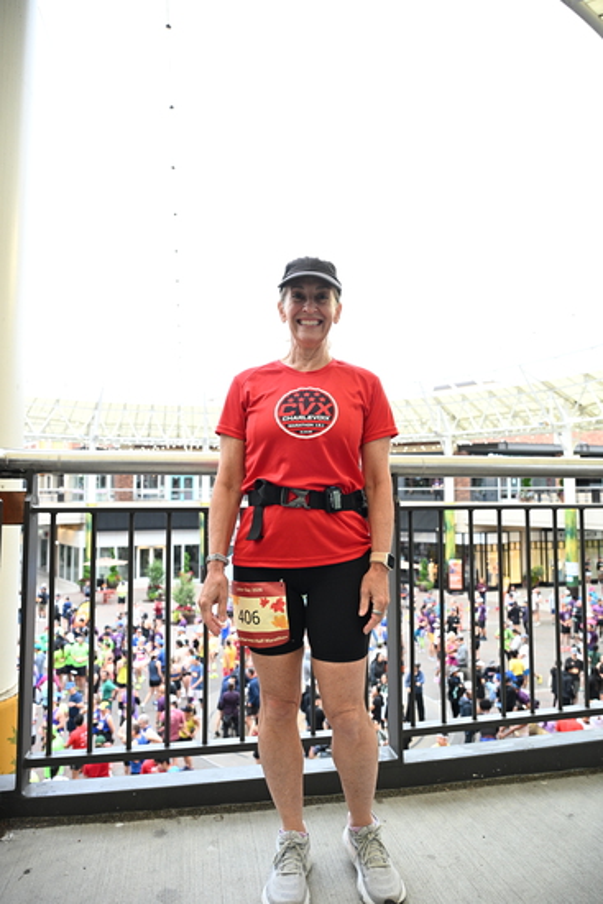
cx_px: 302
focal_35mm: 24
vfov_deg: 73.7
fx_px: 603
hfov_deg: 53.2
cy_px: 452
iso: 2000
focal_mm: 24
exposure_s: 1/200
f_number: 4
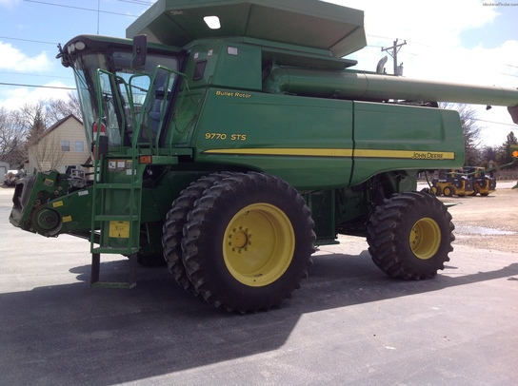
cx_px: 259
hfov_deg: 52.7
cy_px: 193
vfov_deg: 40.6
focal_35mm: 35
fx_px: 523
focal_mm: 4.28
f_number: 2.4
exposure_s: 1/1314
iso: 50
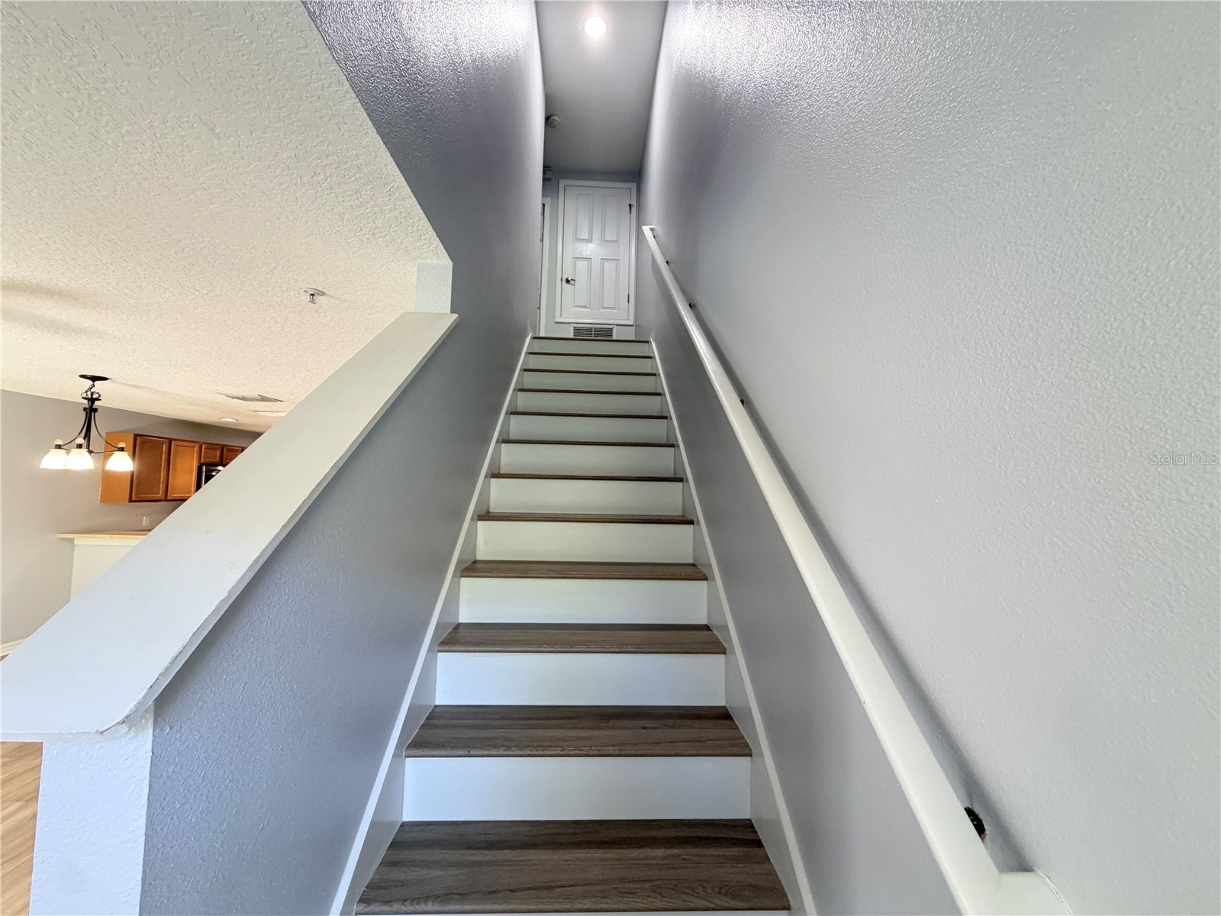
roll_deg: -0.7
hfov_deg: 102.1
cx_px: 610
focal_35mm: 14
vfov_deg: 85.7
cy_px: 458
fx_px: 494
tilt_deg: +3.9
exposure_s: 1/60
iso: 400
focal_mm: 2.22
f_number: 2.2
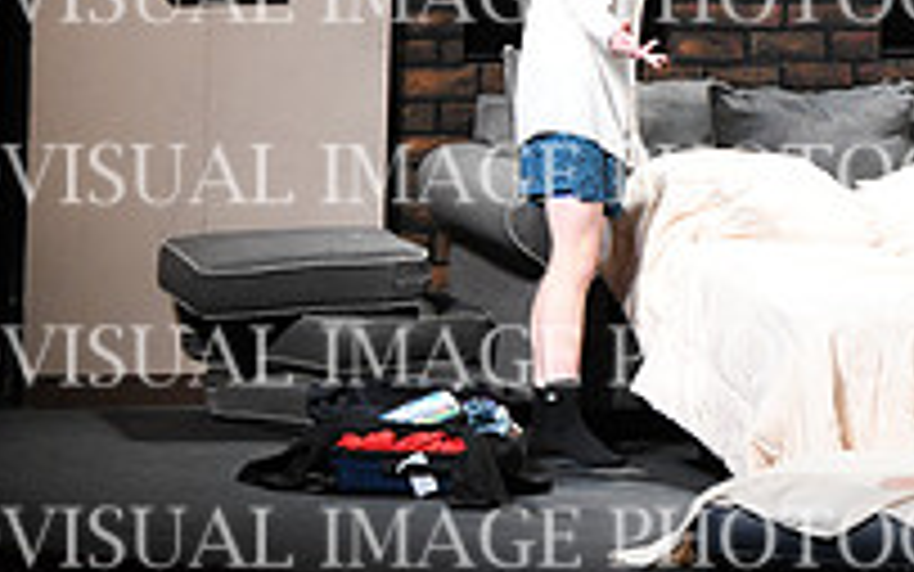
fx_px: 14501
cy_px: 83
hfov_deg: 3.6
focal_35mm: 582
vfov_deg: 2.3
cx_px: 585
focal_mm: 200
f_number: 3.2
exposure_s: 1/500
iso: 2500
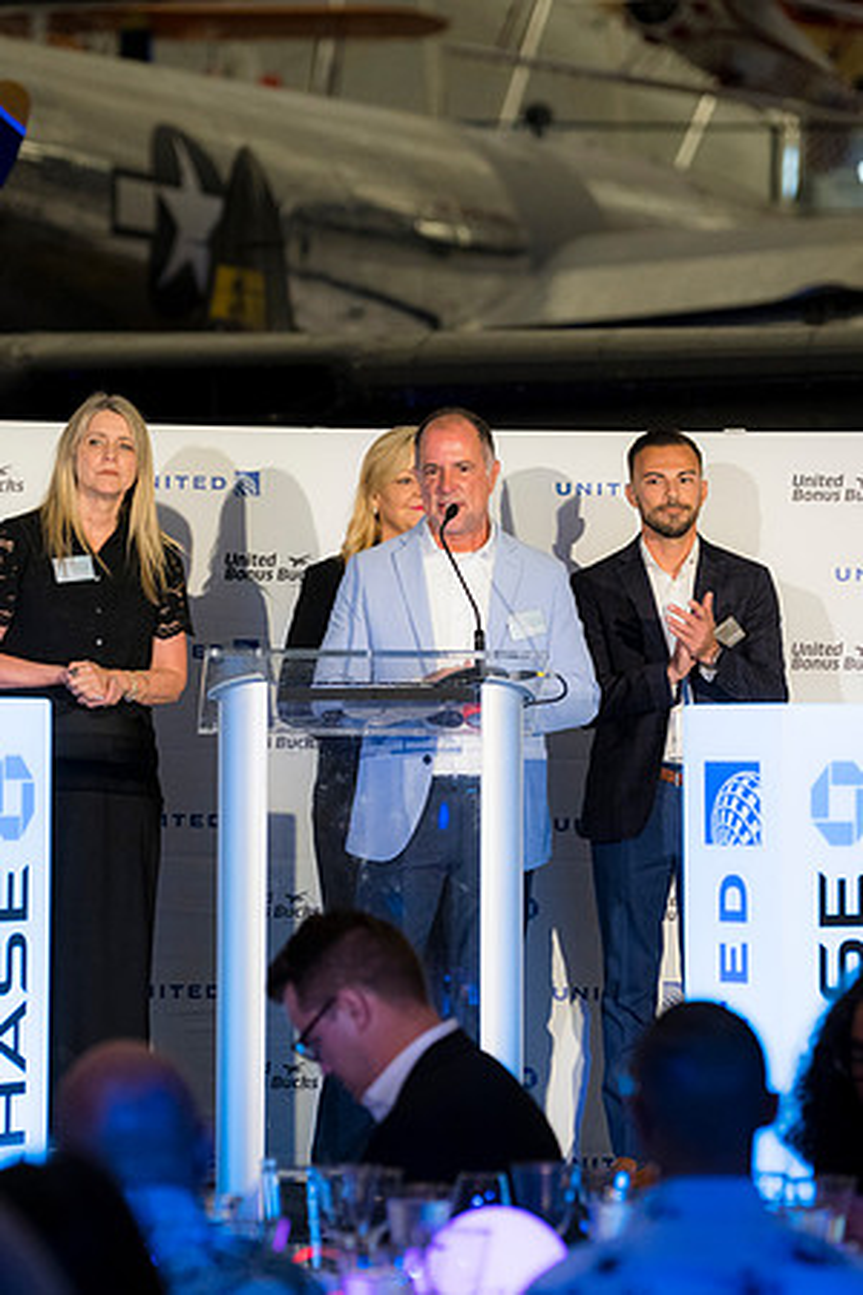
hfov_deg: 8.3
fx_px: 5933
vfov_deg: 12.5
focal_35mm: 165
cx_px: 432
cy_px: 648
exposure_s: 1/160
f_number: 2.8
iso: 900
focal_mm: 110
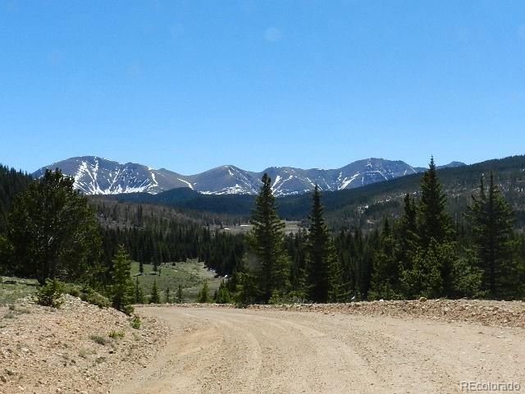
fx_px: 698
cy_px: 197
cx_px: 262
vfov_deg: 31.5
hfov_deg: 41.2
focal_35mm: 46
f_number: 5
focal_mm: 8.1
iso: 160
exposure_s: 1/200
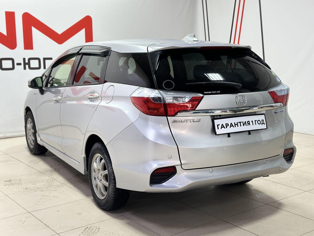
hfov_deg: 39.7
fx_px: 435
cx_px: 157
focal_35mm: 48
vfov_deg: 30.3
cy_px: 118
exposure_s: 1/100
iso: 100
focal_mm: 6.86
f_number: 1.78
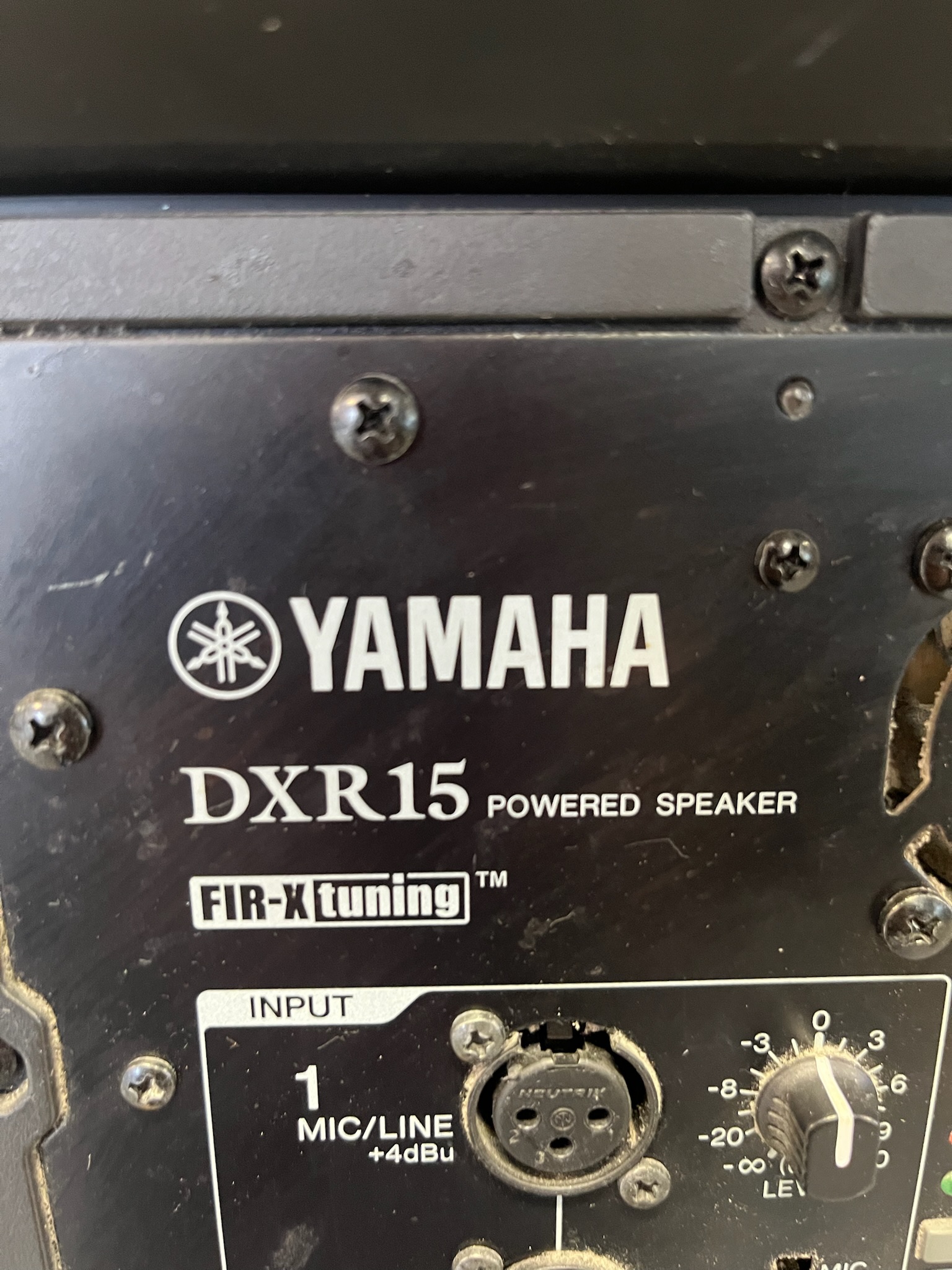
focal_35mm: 26
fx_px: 953
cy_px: 635
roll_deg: -0.3
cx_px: 476
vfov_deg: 67.3
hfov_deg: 53.1
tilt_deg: -16.6
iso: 500
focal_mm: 5.1
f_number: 1.6
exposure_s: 1/33
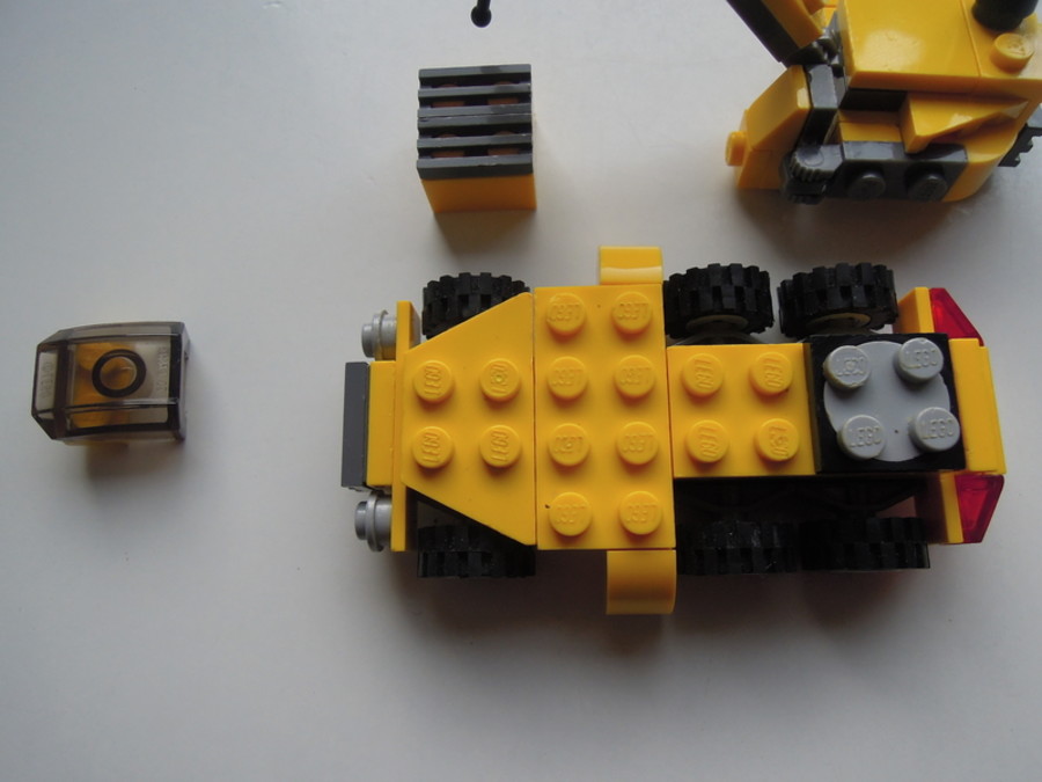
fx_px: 722
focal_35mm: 24
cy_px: 391
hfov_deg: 71.6
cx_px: 521
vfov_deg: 56.8
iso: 160
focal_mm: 4.3
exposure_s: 1/400
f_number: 2.8
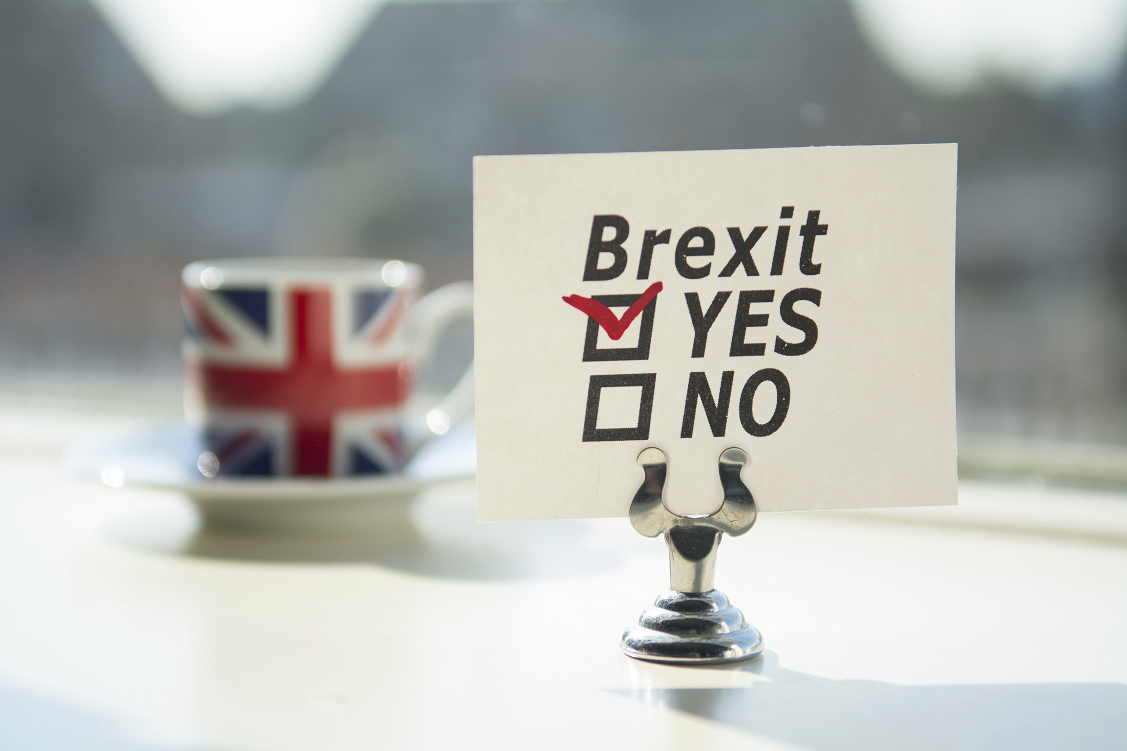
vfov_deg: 16.6
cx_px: 564
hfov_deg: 24.6
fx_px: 2582
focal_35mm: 82
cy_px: 376
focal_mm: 55
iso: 100
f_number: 2.8
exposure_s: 1/2000
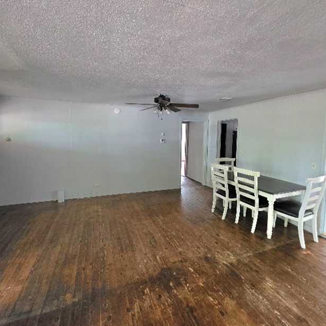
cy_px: 150
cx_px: 170
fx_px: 170
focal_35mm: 16
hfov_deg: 87.4
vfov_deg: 87.3
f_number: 1.9
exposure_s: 1/30
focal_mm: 2.2
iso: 1000
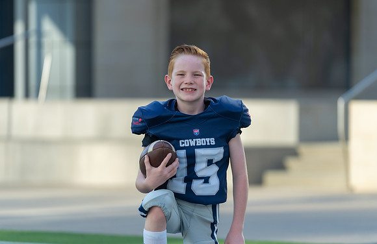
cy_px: 126
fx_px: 2014
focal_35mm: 194
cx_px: 189
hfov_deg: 10.7
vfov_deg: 6.9
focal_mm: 186
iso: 100
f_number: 2.8
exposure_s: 1/500
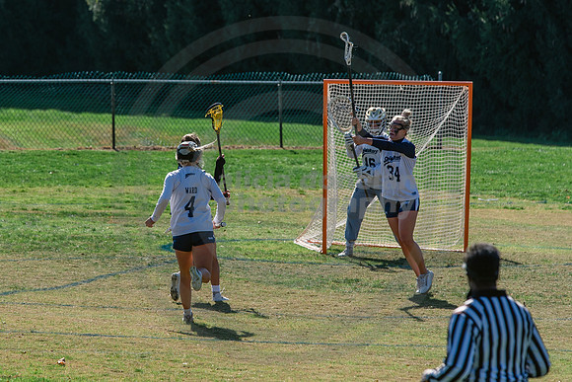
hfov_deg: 6.0
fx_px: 5419
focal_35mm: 341
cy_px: 130
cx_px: 172
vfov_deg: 4.0
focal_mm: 200
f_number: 5
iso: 250
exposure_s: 1/1600
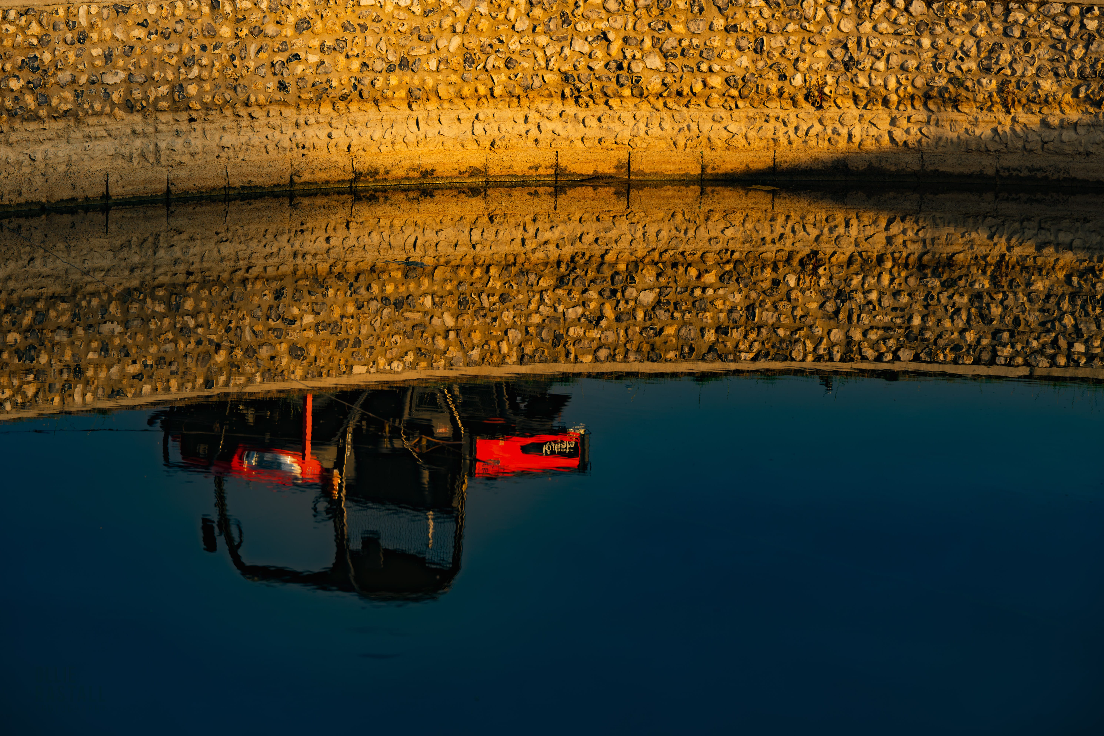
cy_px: 368
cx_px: 552
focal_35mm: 150
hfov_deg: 13.7
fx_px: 4600
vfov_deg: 9.1
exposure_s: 1/40
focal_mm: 150
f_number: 7.1
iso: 110
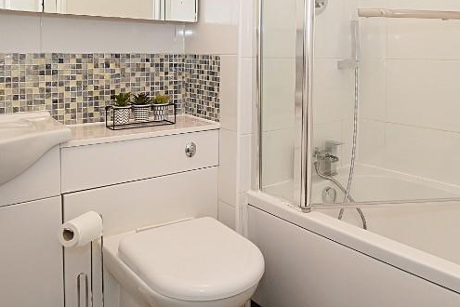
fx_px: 396
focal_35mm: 31
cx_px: 311
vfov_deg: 40.8
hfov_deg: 58.7
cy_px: 68
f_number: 4
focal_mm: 10
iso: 1000
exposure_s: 1/160
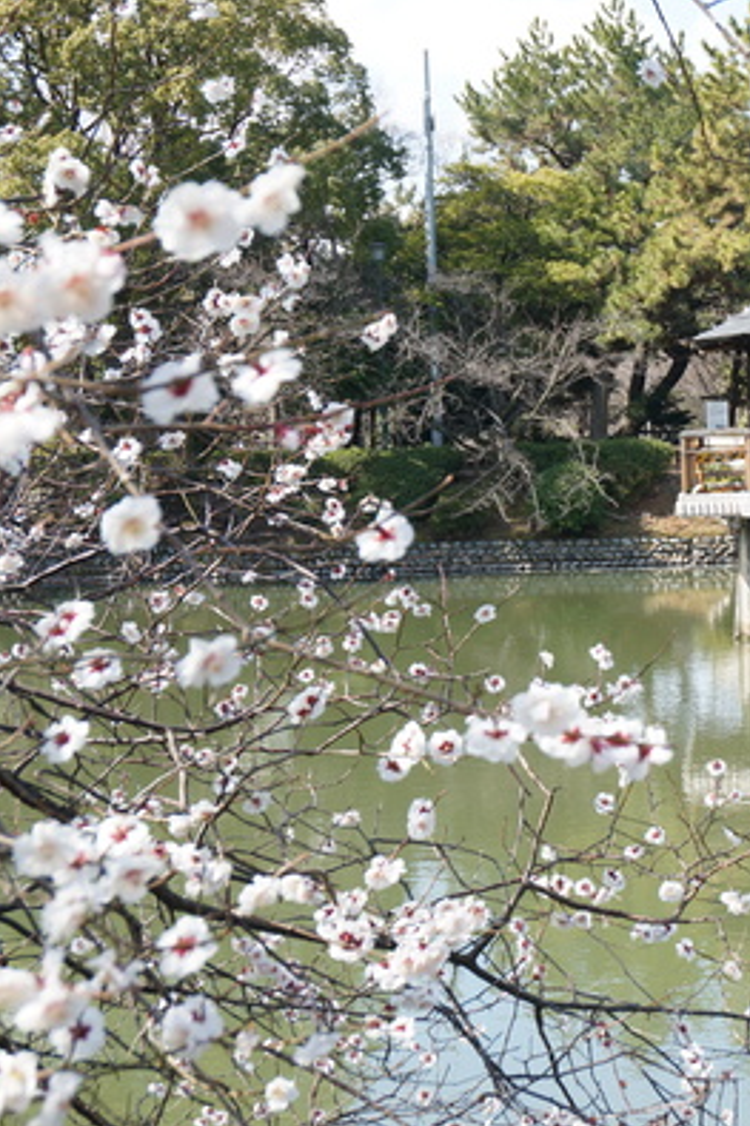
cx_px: 853
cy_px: 560
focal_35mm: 80
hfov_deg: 16.5
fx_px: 2494
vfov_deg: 25.4
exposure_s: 1/100
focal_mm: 35
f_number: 7.1
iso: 100
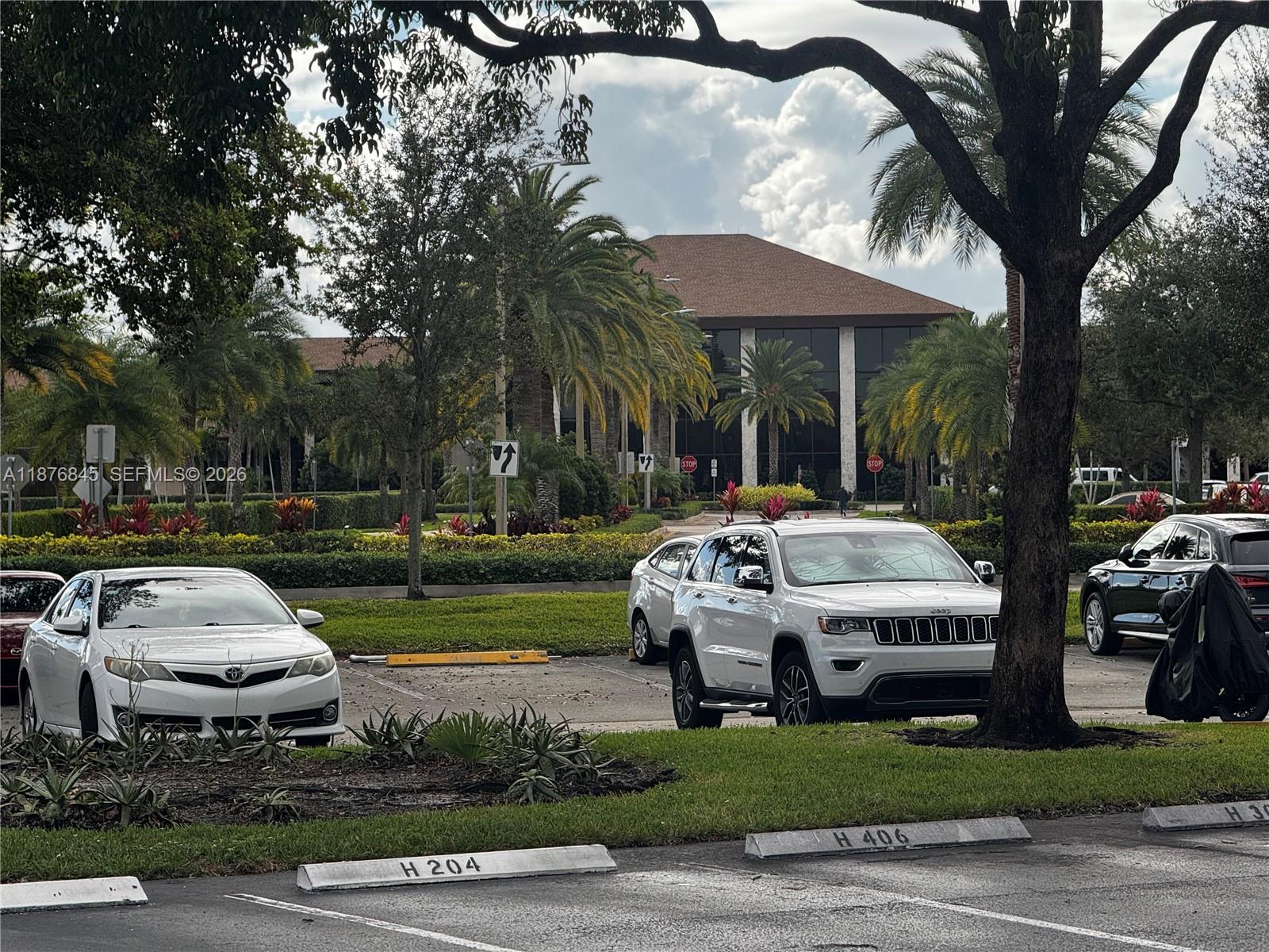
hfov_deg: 16.4
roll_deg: +0.7
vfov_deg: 12.3
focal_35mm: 120
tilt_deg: +0.4
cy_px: 476
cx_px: 634
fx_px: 4399
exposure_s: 1/1114
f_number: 2.8
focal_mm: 15.66
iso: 50
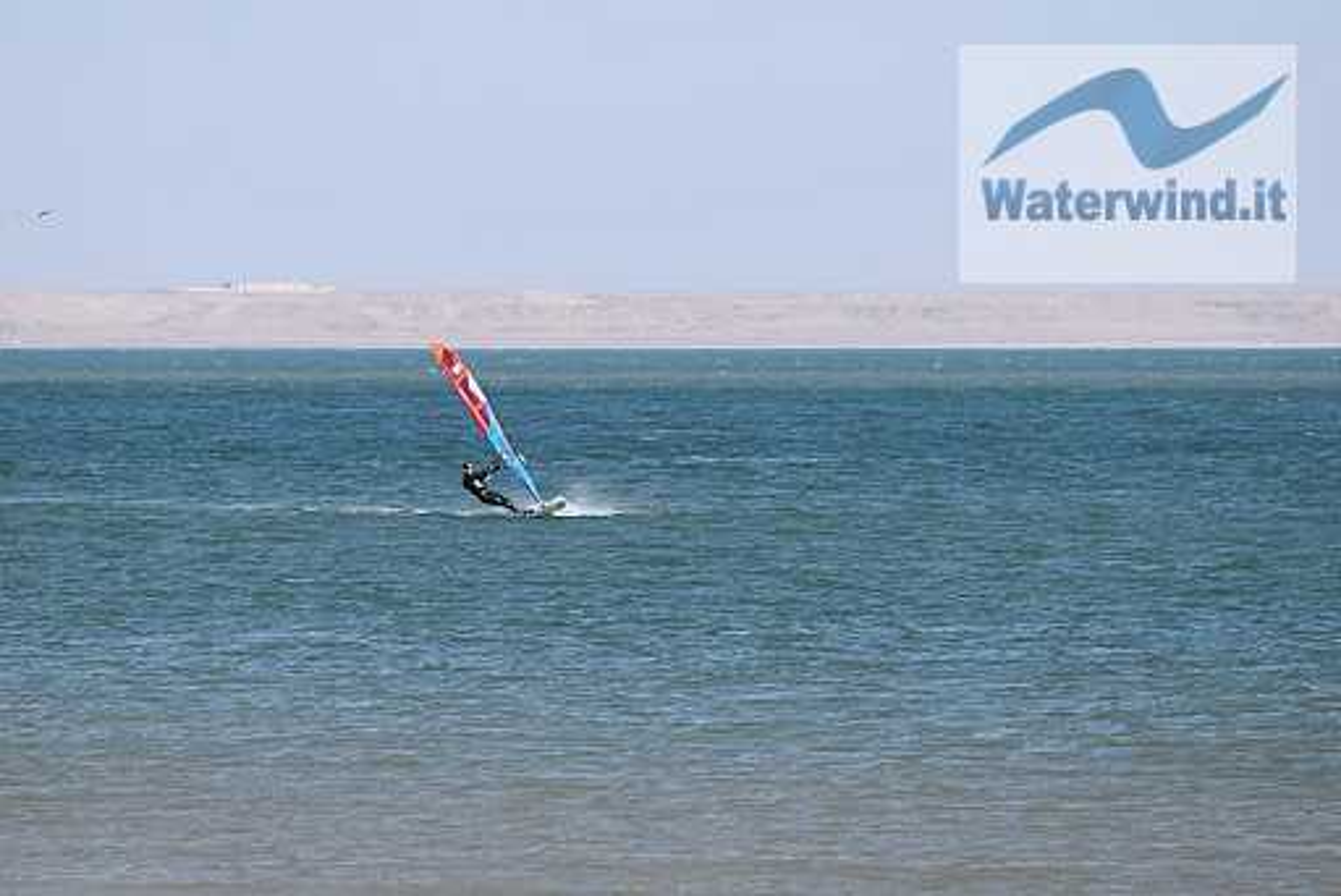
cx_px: 670
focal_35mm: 450
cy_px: 448
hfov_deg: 4.6
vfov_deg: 3.1
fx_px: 16771
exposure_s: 1/800
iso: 200
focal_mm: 300
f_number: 7.1
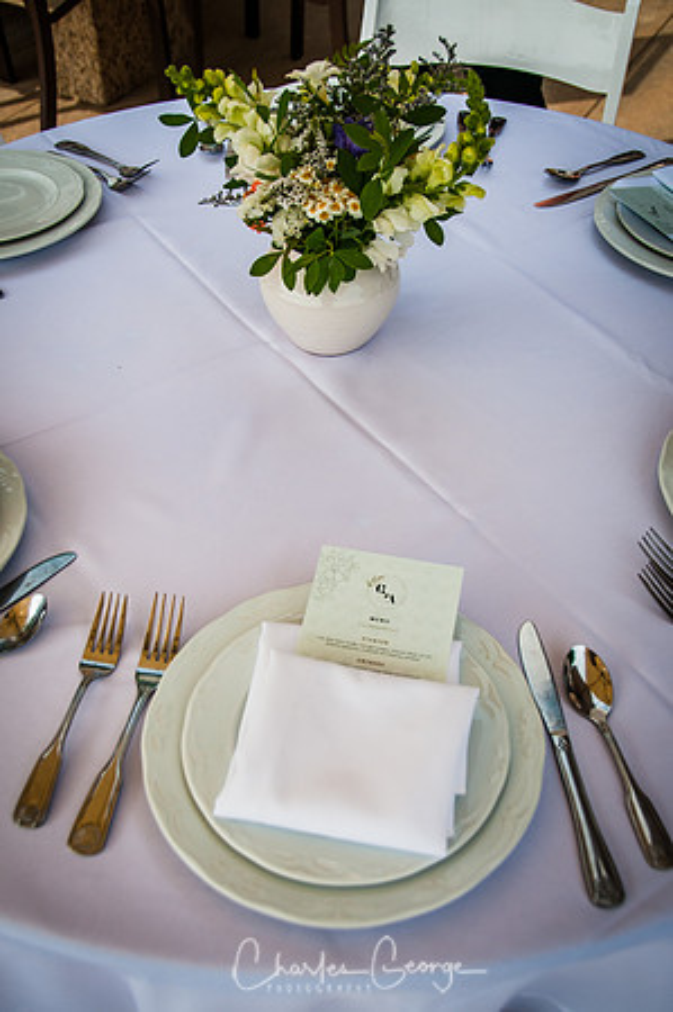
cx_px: 336
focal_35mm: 36
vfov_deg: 53.2
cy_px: 506
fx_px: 1012
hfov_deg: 36.8
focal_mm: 24
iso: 200
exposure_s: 1/2000
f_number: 4
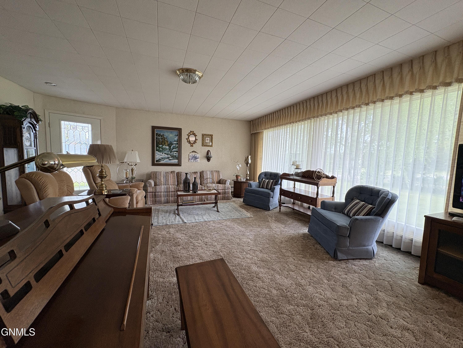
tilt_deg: -6.6
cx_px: 232
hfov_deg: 102.1
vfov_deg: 85.7
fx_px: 187
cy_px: 174
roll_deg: -2.2
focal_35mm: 14
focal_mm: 2.22
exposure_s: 1/120
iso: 200
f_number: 2.2
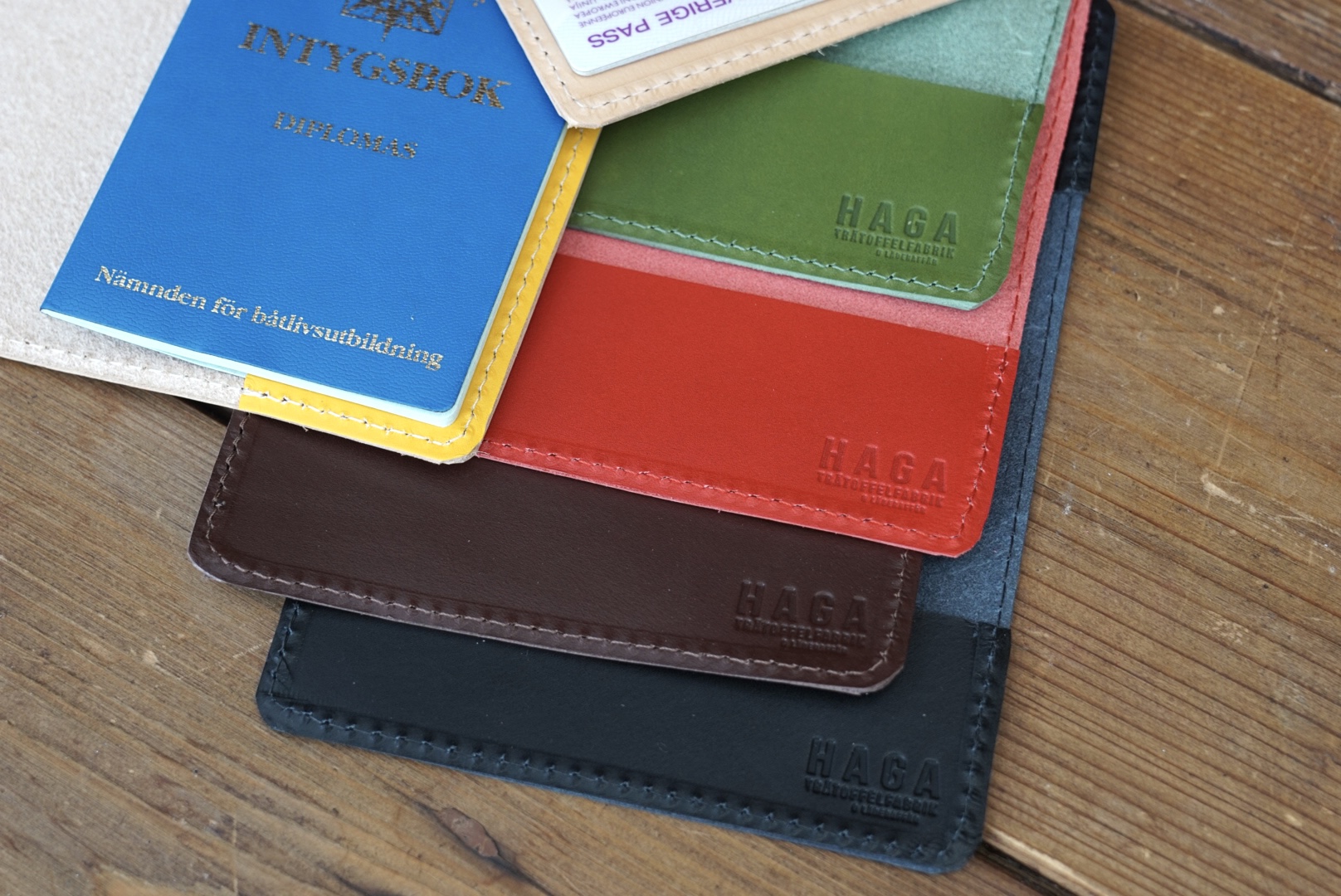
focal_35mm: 62
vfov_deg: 22.1
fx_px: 2292
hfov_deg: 32.6
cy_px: 448
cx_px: 670
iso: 400
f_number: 4
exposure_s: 1/160
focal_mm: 41
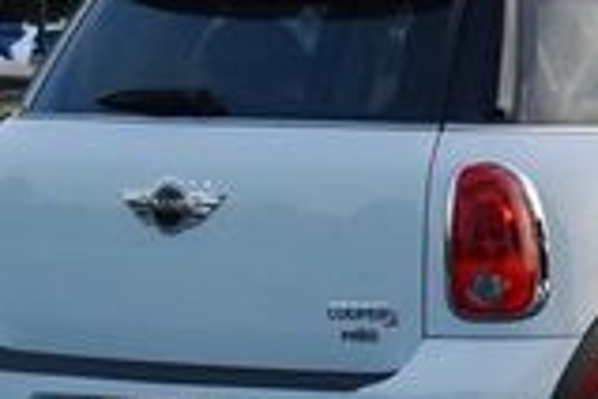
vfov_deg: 5.7
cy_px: 51
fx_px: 4003
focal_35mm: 241
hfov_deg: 8.5
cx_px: 658
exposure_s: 1/250
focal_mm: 40
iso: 800
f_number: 5
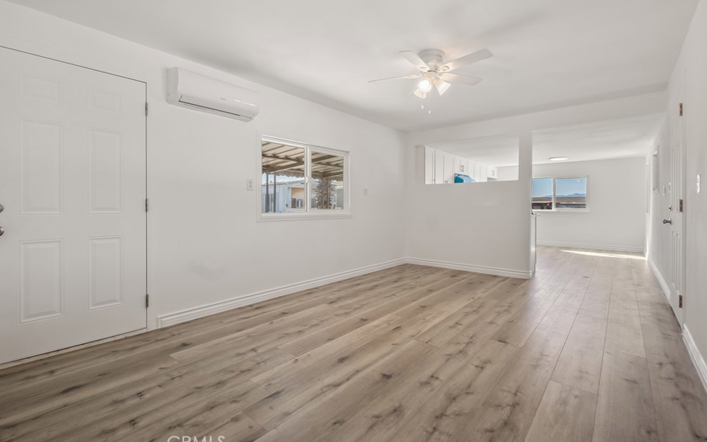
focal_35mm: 16
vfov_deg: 71.2
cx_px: 350
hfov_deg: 97.8
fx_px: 308
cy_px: 206
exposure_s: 1/15
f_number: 8
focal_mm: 10
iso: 400
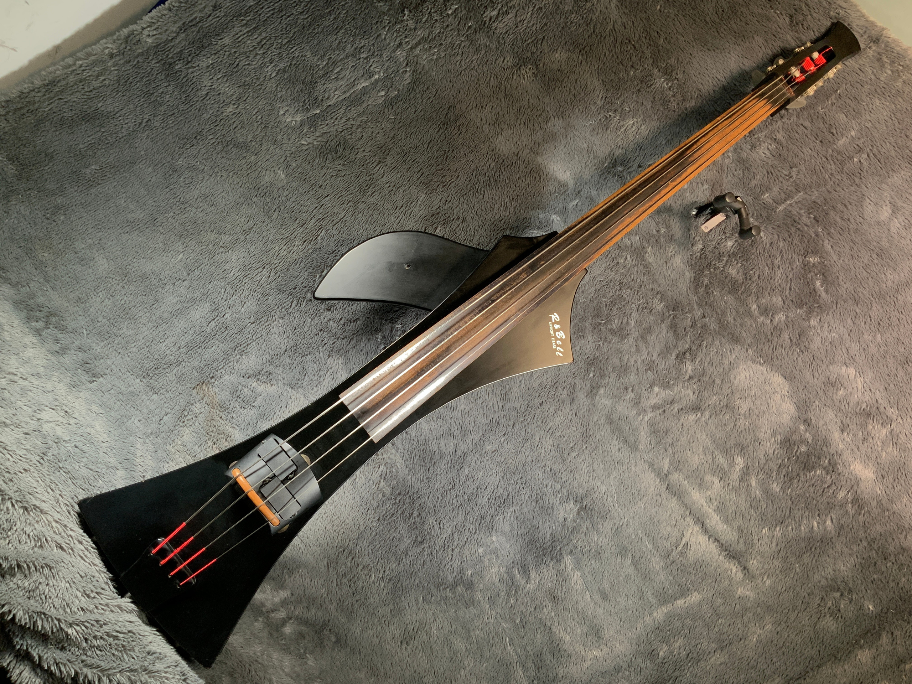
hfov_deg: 61.7
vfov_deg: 48.2
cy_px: 342
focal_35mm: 29
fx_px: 764
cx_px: 456
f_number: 1.8
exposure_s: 1/78
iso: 64
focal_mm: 3
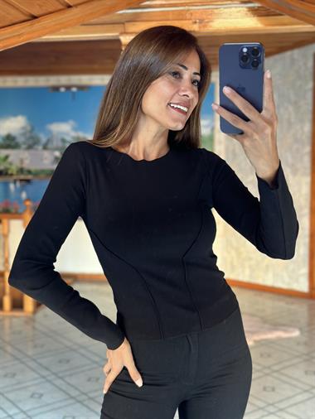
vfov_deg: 39.6
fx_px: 582
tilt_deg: -20.8
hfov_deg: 30.3
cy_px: 210
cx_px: 158
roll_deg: +2.6
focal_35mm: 48
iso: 320
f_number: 1.78
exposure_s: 1/60
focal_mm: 6.86
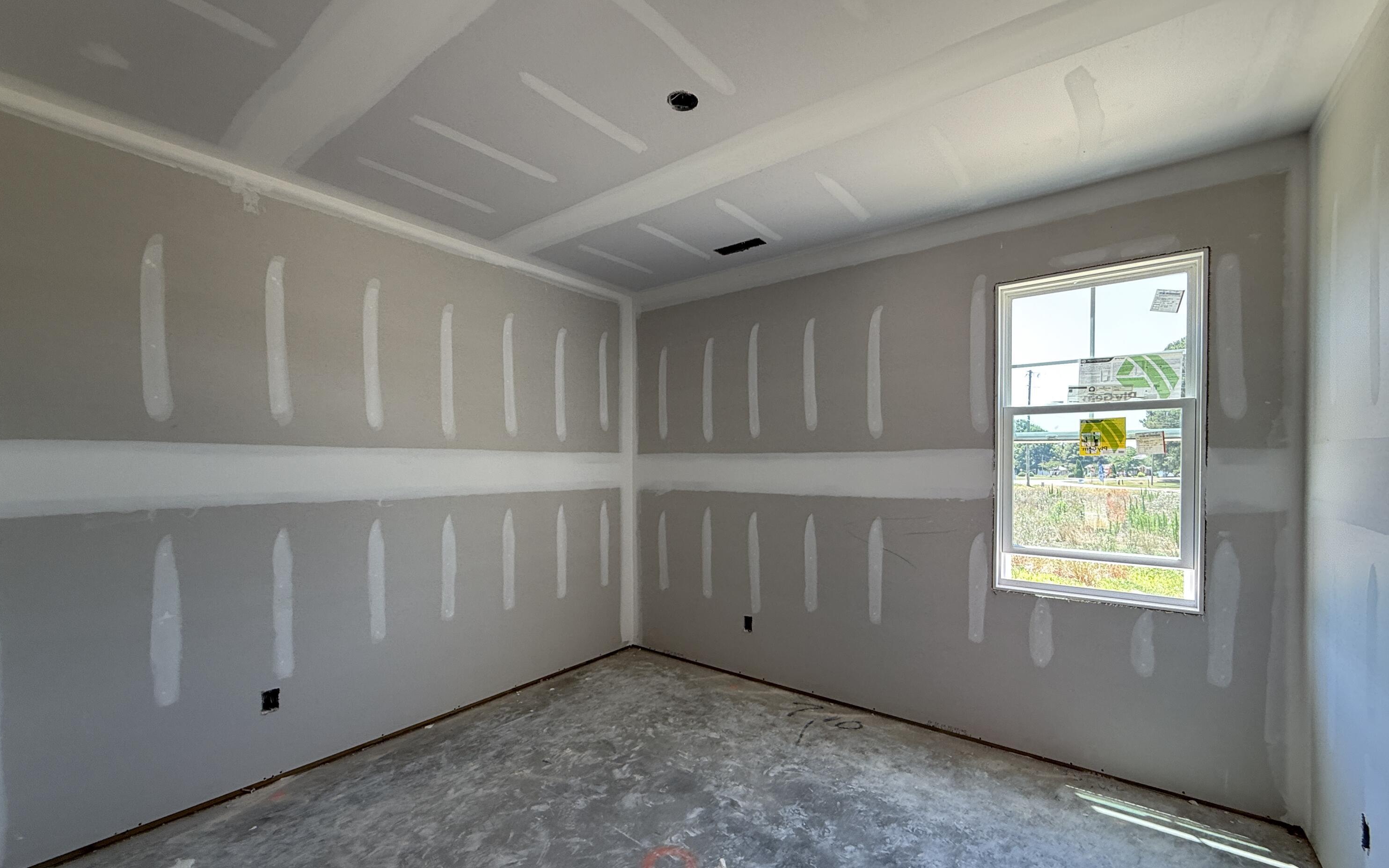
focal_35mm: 15
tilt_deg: -0.3
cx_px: 691
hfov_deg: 101.5
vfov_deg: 74.7
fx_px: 568
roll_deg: -0.4
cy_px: 466
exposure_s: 1/99
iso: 100
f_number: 2.2
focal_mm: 2.22
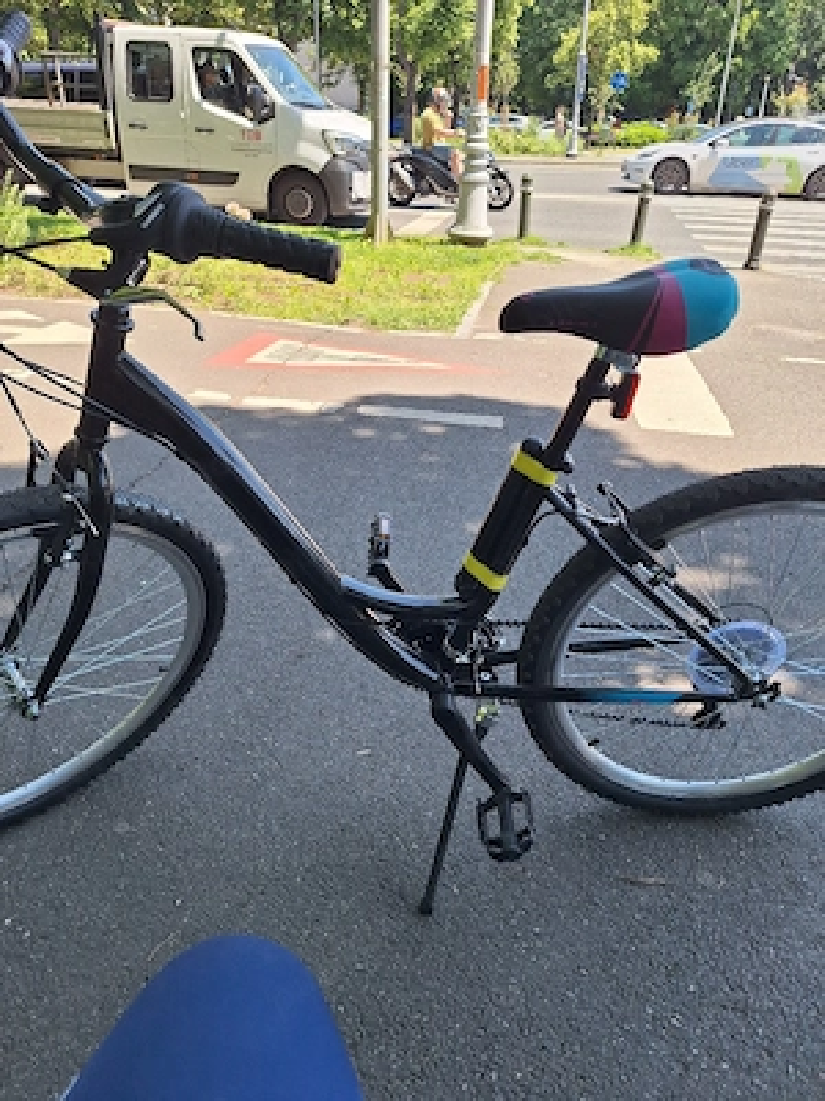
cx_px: 412
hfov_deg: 58.9
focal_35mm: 23
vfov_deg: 73.9
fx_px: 731
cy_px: 550
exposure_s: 1/769
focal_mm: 5.54
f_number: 1.8
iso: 40
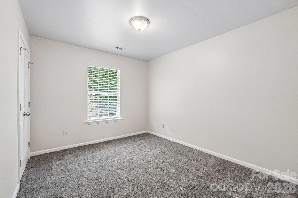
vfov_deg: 77.3
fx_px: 124
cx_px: 149
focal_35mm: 15
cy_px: 99
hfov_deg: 100.4
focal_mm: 10
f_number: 8
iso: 400
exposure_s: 1/10
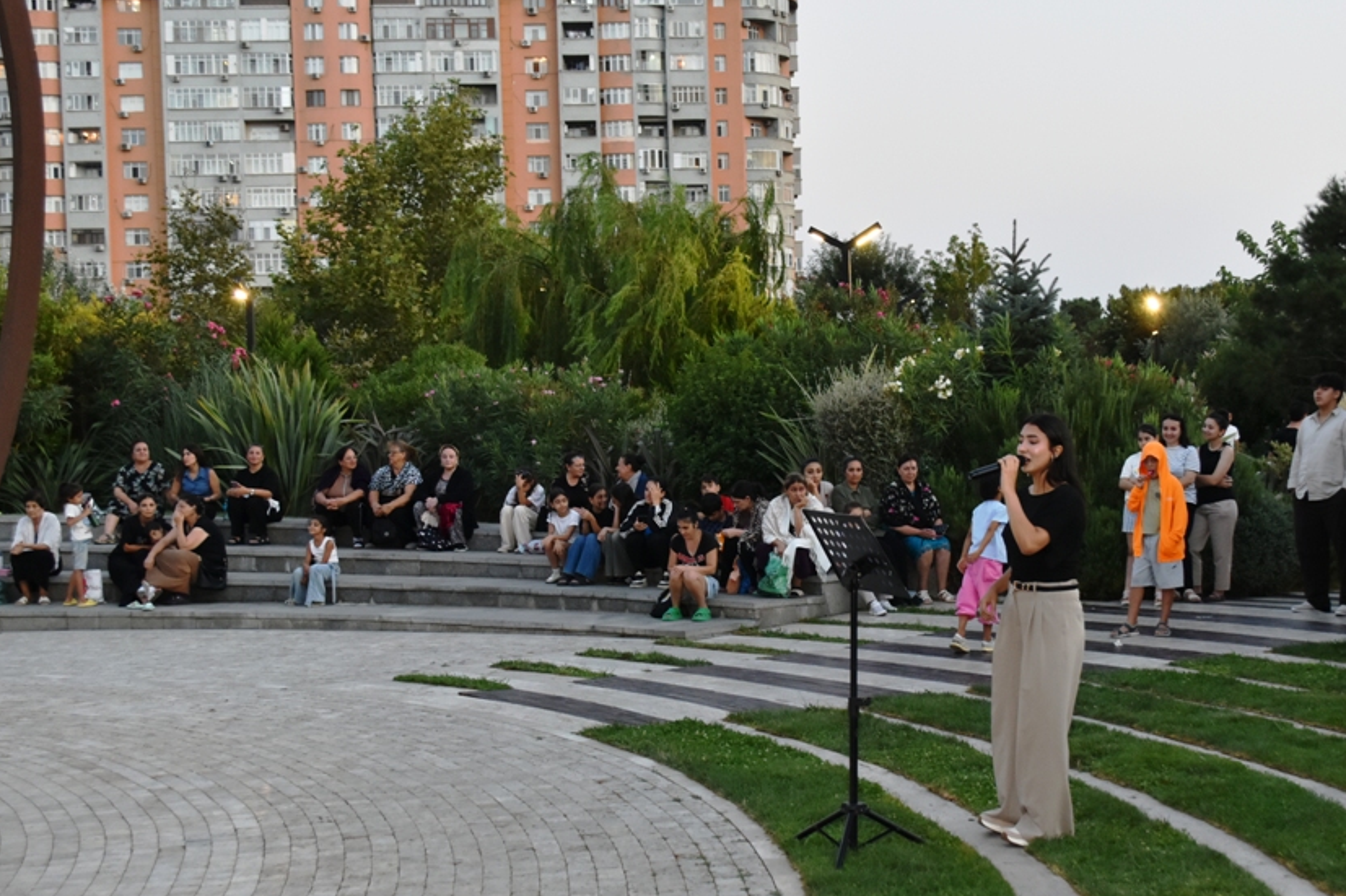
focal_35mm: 52
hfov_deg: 38.1
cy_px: 494
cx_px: 754
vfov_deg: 26.0
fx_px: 1944
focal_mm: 28
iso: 900
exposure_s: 1/60
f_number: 4.5
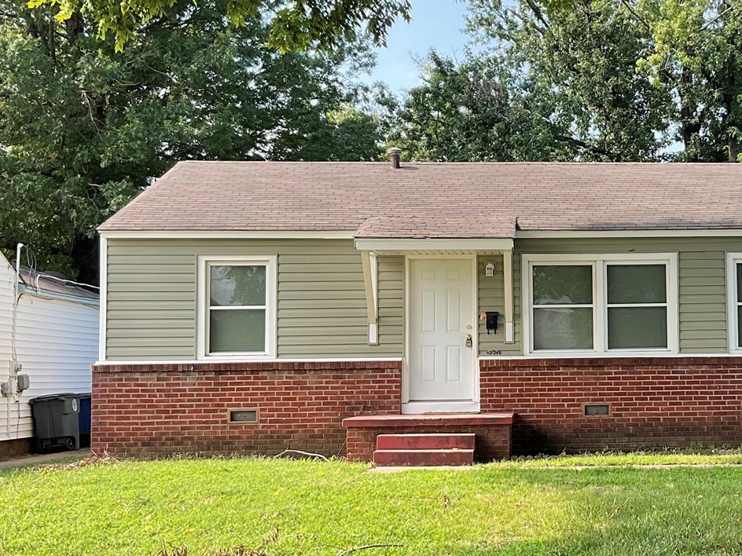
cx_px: 630
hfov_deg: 31.5
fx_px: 1265
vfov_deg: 24.8
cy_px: 289
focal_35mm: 59
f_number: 1.8
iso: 16
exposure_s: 1/268
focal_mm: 3
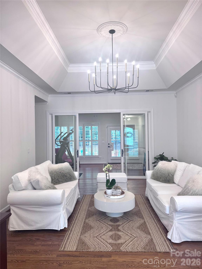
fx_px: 187
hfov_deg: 56.8
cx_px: 101
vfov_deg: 71.6
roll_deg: +0.9
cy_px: 134
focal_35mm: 24
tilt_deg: +0.9
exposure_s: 1/120
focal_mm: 6.76
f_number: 1.78
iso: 160
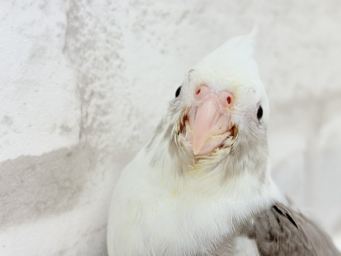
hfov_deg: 36.8
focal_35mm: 52
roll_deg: +4.1
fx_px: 512
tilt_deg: -7.0
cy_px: 128
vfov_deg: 28.0
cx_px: 170
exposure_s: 1/50
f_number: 1.6
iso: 40
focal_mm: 5.96
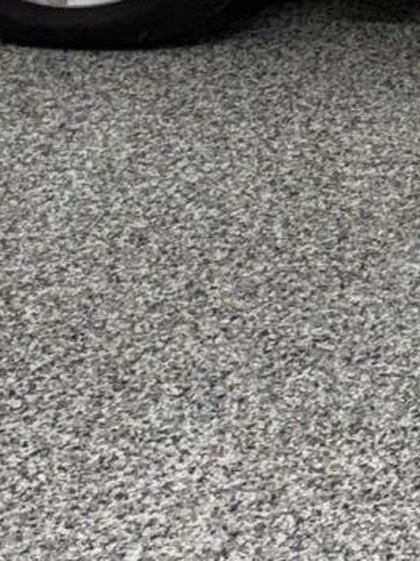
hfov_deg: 7.7
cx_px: 1091
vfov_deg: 11.0
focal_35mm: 175
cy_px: -152
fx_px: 2833
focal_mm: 6.76
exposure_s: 1/120
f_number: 1.78
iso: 160
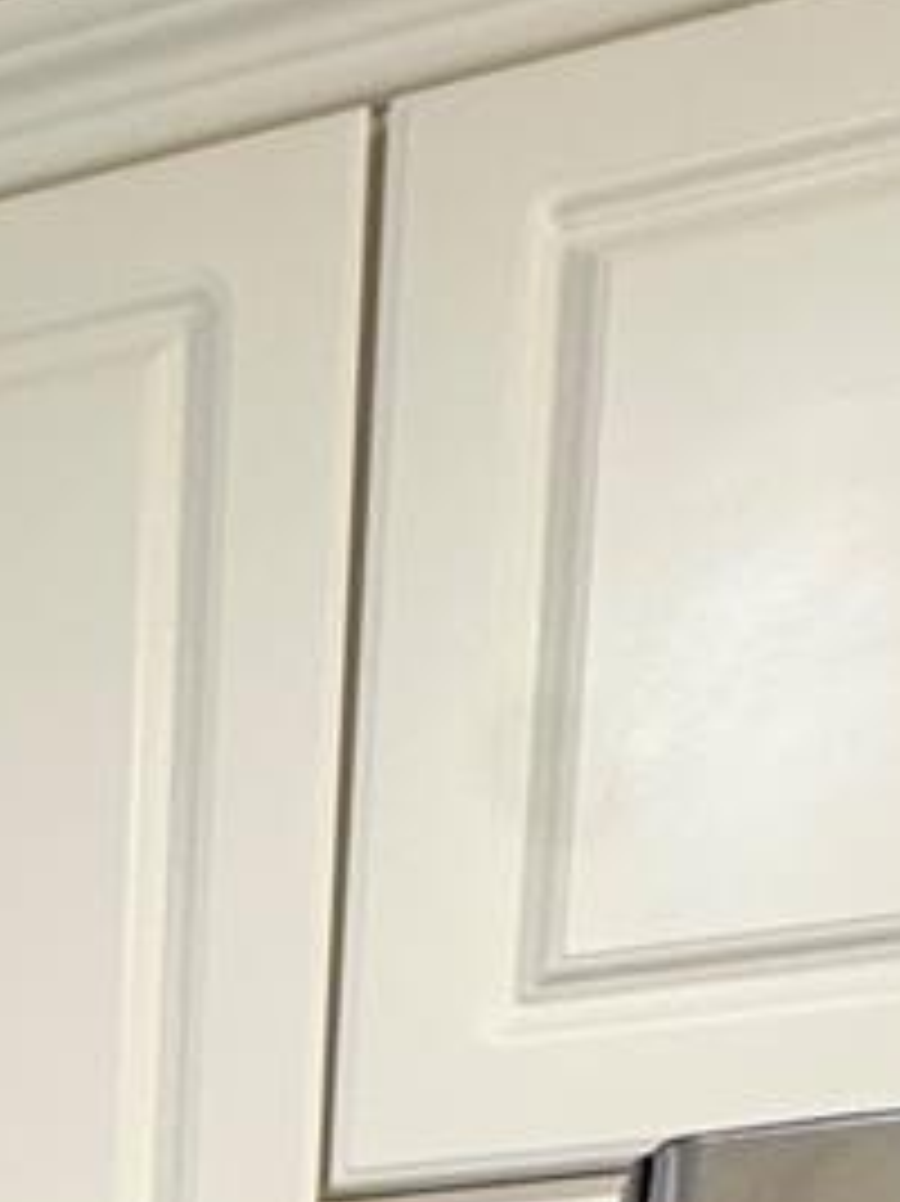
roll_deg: +0.8
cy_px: 2098
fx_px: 2186
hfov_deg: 18.0
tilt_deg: -7.8
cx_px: -760
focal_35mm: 63
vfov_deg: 21.5
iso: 250
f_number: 2.2
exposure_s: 1/60
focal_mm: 2.22
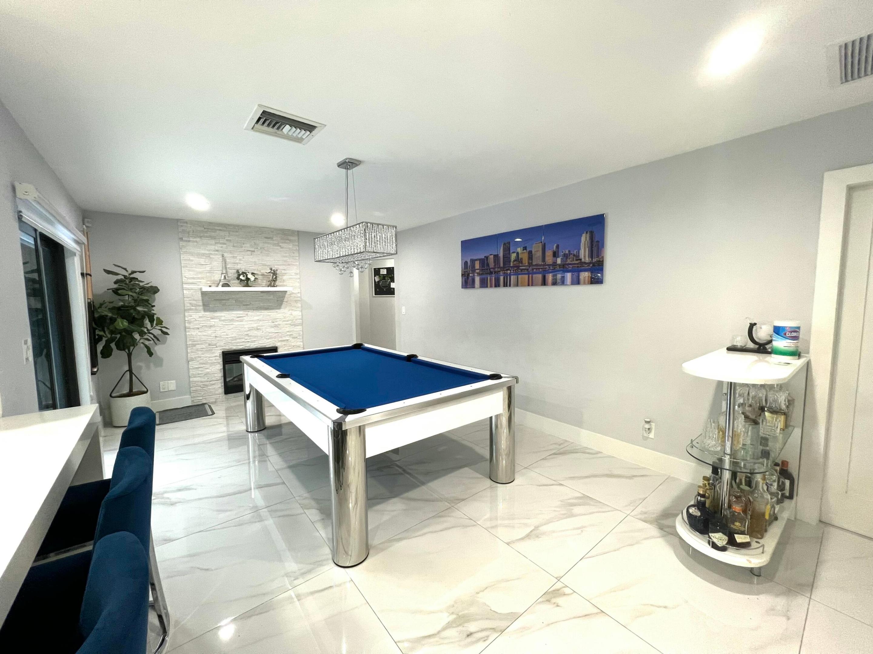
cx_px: 436
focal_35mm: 13
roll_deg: +1.3
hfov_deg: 106.2
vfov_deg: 89.9
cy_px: 327
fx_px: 328
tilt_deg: -4.5
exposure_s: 1/60
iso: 160
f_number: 1.8
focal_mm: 1.57
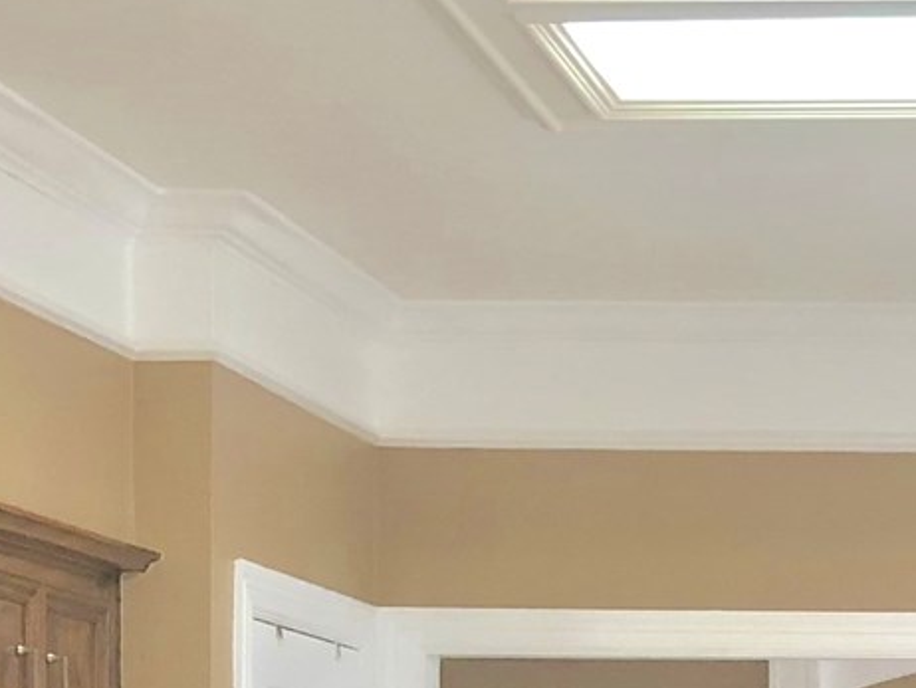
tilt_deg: -2.9
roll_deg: -0.8
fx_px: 3283
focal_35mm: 124
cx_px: 1023
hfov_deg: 15.4
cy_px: 1051
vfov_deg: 11.4
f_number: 1.8
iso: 40
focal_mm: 3.99
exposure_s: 1/30
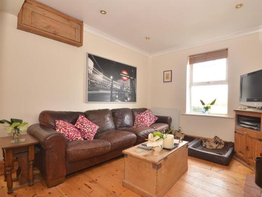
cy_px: 100
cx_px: 152
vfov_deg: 74.7
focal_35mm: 17
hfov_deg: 90.3
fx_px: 129
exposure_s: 1/8
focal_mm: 10
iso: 640
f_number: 10
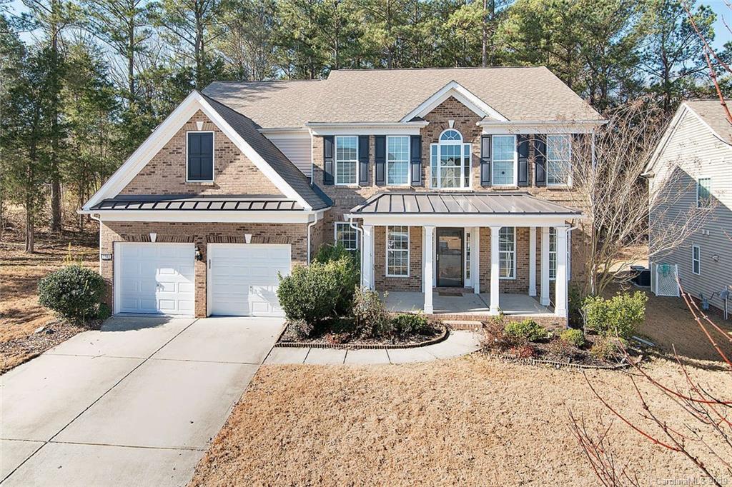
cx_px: 366
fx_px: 427
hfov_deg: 81.2
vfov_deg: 59.5
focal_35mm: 21
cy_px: 244
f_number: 10
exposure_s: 1/125
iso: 200
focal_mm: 21
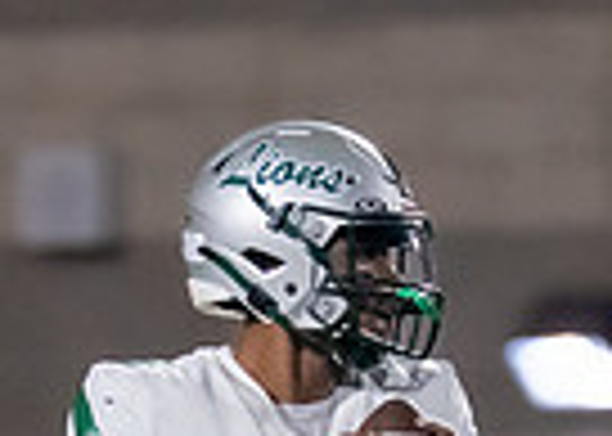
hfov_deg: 1.1
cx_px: 289
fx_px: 33390
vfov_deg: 0.7
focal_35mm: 1922
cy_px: 888
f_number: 2.8
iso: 2500
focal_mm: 200
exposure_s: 1/1250
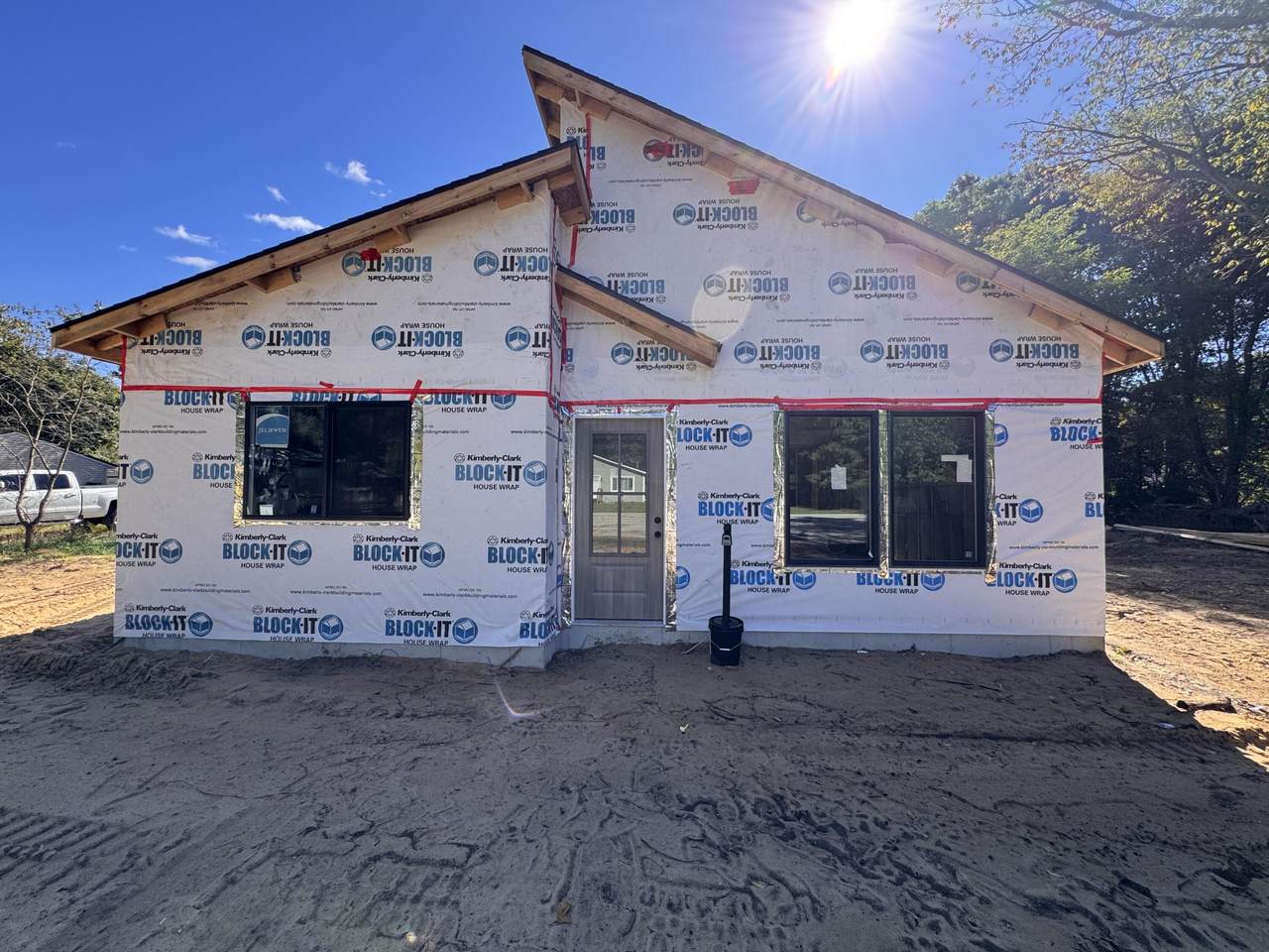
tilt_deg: +0.3
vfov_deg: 85.7
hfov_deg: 102.1
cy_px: 476
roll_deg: -0.4
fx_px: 513
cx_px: 634
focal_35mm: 14
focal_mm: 2.22
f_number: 2.2
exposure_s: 1/565
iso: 50
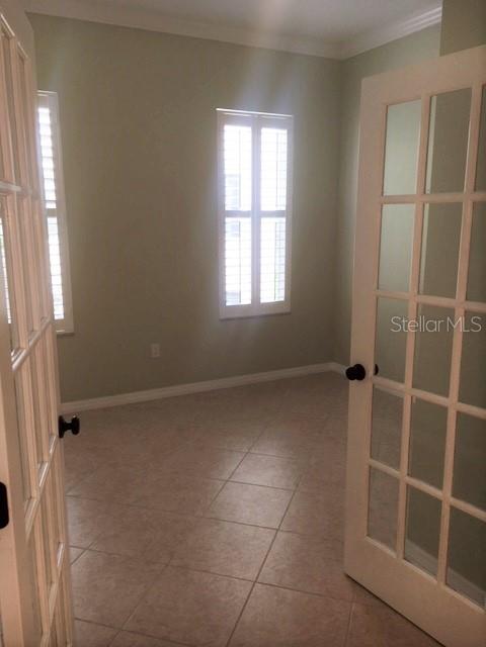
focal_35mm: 29
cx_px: 243
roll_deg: -0.8
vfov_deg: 61.7
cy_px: 324
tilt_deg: -10.0
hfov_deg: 48.2
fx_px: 543
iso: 25
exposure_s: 1/57
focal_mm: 4.15
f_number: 2.2
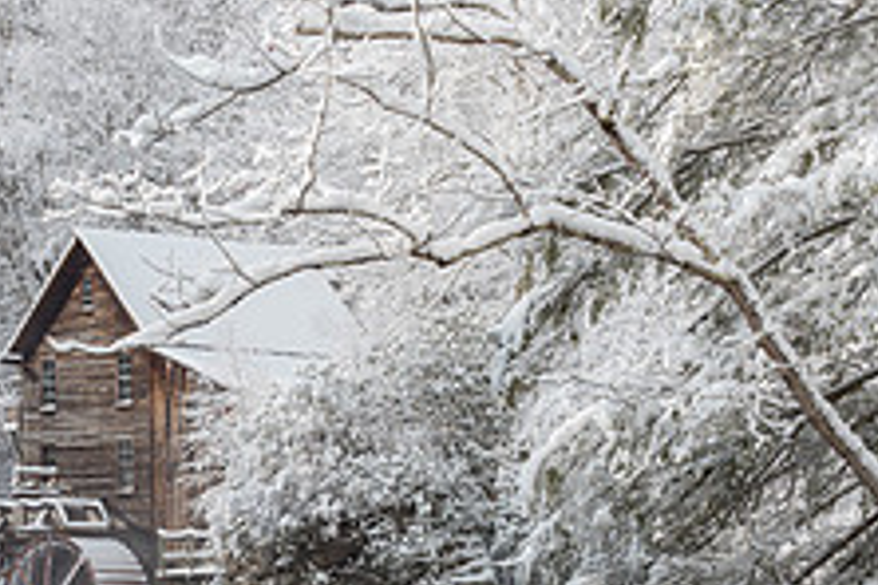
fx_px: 4585
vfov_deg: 7.3
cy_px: 437
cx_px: 174
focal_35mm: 188
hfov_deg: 10.9
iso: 64
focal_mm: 72
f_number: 13
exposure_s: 1/60
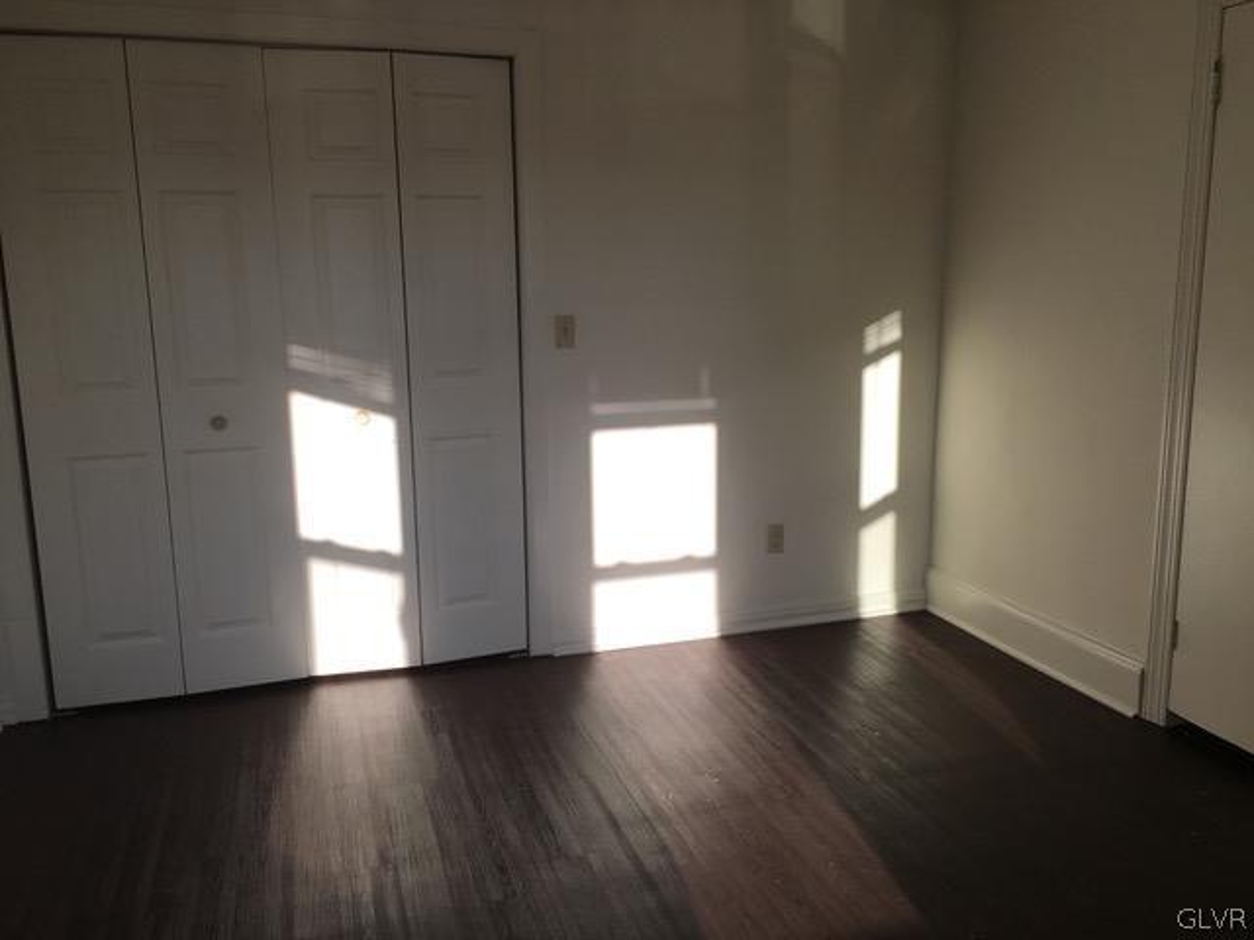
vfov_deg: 48.2
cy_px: 470
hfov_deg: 61.7
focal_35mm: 29
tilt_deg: -9.1
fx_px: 1051
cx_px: 627
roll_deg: +0.9
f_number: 2.2
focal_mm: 4.15
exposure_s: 1/519
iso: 25
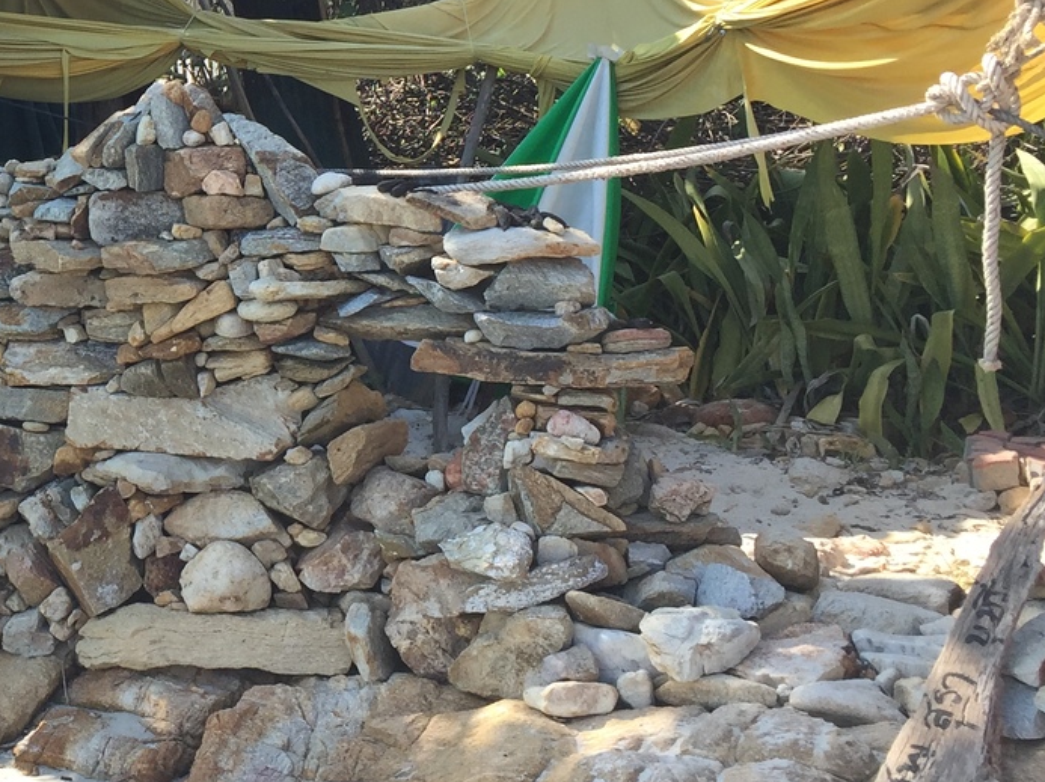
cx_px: -15
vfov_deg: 21.6
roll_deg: -1.2
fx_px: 2022
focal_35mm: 67
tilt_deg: +0.9
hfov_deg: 27.2
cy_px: 151
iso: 32
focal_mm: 4.15
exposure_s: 1/807
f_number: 2.2
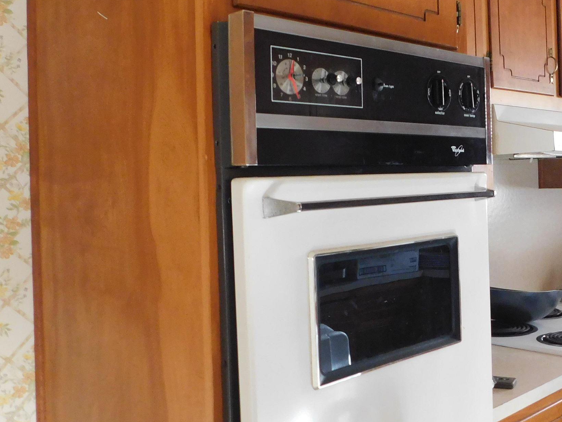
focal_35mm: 43
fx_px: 698
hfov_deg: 42.4
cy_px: 176
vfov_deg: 33.5
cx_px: 427
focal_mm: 4
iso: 400
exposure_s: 1/20
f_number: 3
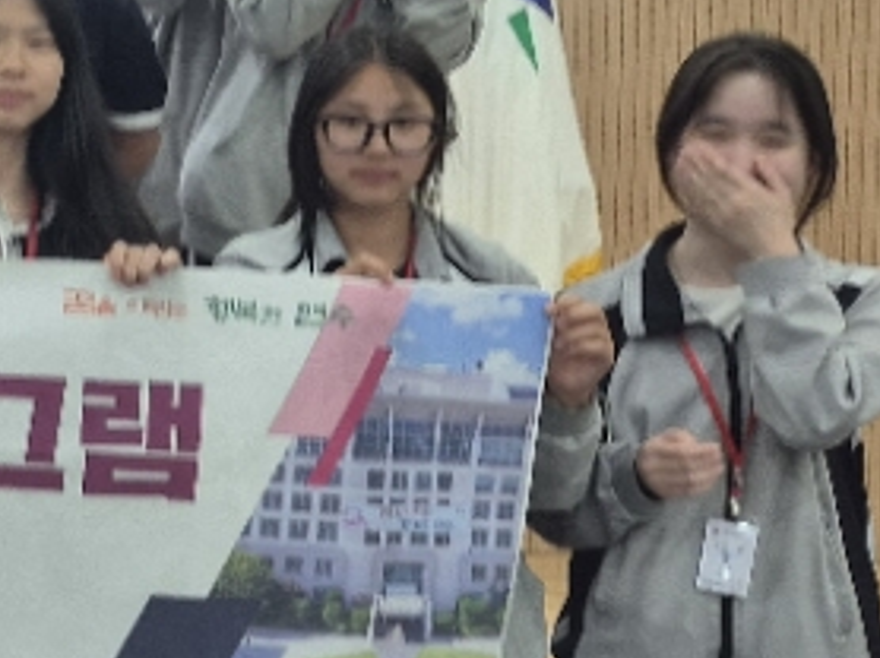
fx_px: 2692
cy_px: 60
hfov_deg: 15.4
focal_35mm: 106
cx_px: -798
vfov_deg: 13.8
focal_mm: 5.4
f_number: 1.8
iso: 50
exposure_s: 1/120
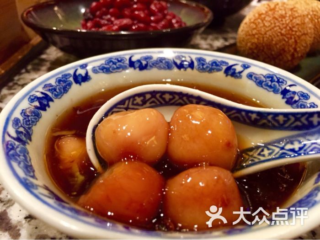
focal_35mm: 29
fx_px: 268
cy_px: 120
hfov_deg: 61.7
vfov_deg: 48.2
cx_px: 160
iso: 250
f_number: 2.2
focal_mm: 4.15
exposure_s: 1/20
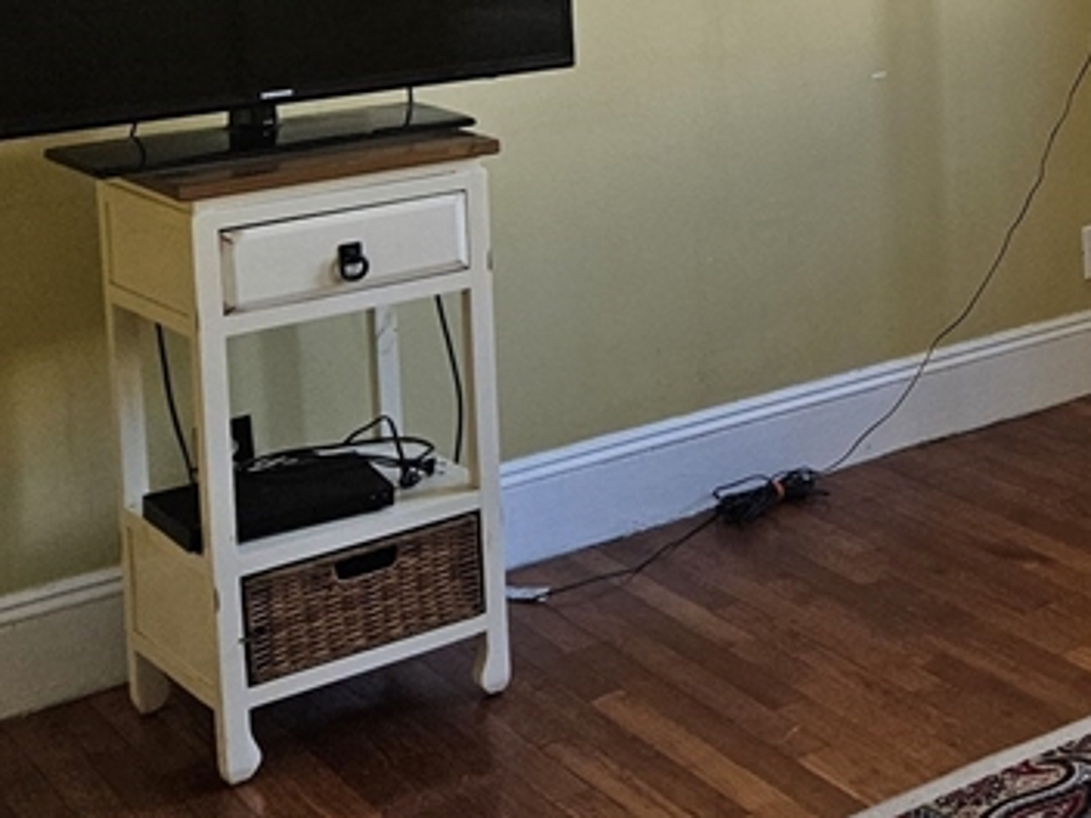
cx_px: 1314
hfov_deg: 25.9
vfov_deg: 21.2
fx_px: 2112
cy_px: 15
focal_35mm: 67
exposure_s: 1/120
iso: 200
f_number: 1.8
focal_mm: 5.4
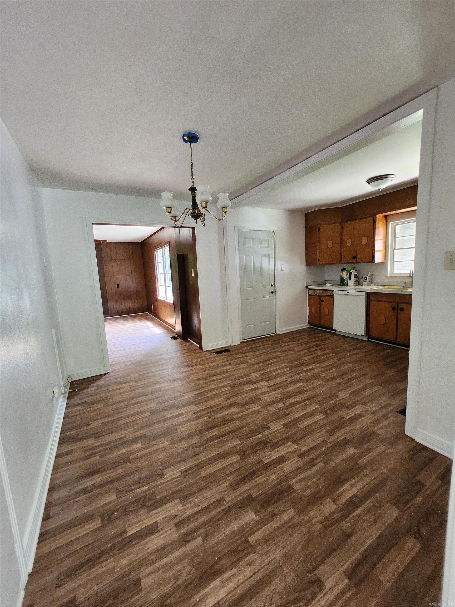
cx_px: 228
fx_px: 228
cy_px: 304
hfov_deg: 89.9
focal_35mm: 13
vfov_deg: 106.2
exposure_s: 1/60
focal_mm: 1.74
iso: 400
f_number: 2.2
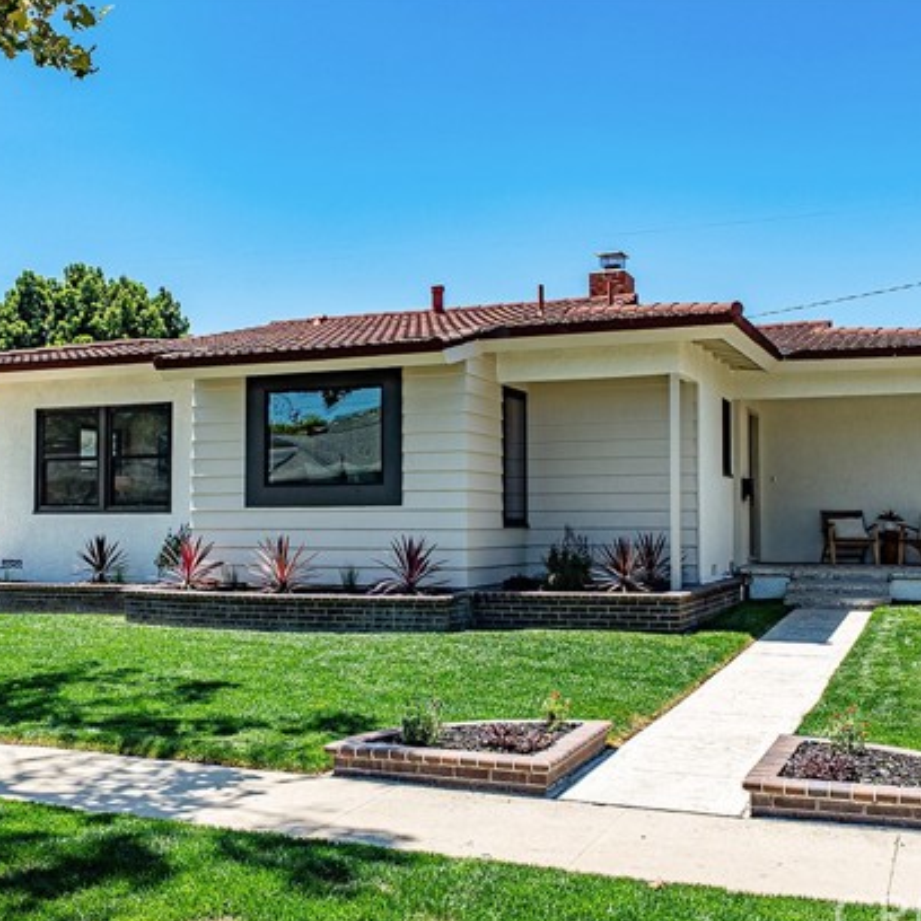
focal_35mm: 40
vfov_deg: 41.9
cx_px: 438
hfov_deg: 41.8
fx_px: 1204
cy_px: 467
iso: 100
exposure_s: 1/400
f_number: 5.6
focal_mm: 20
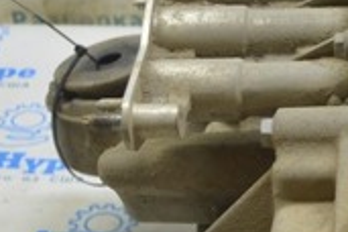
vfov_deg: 9.3
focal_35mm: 146
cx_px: 401
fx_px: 1411
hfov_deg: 13.7
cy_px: 231
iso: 400
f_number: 5.6
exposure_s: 1/20
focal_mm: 26
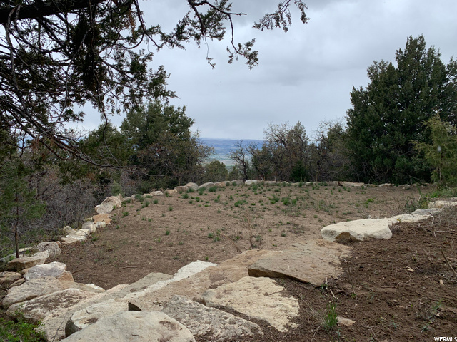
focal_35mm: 26
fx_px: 343
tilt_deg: -4.0
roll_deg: -2.3
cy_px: 171
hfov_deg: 67.3
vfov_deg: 53.1
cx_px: 228
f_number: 1.8
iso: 25
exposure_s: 1/1054
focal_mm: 4.25
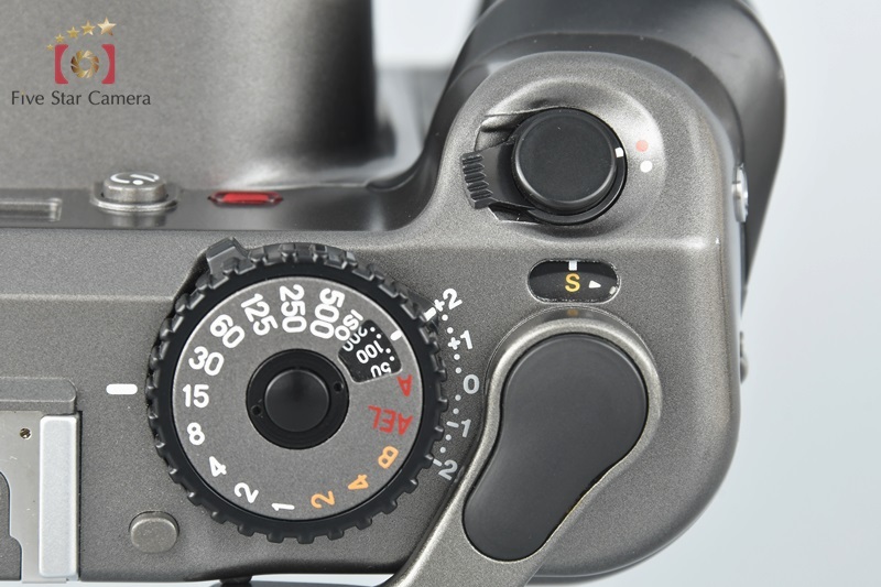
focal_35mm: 450
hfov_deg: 4.6
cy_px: 294
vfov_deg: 3.1
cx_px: 440
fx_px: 11010
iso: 500
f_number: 11
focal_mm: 300
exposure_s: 1/250
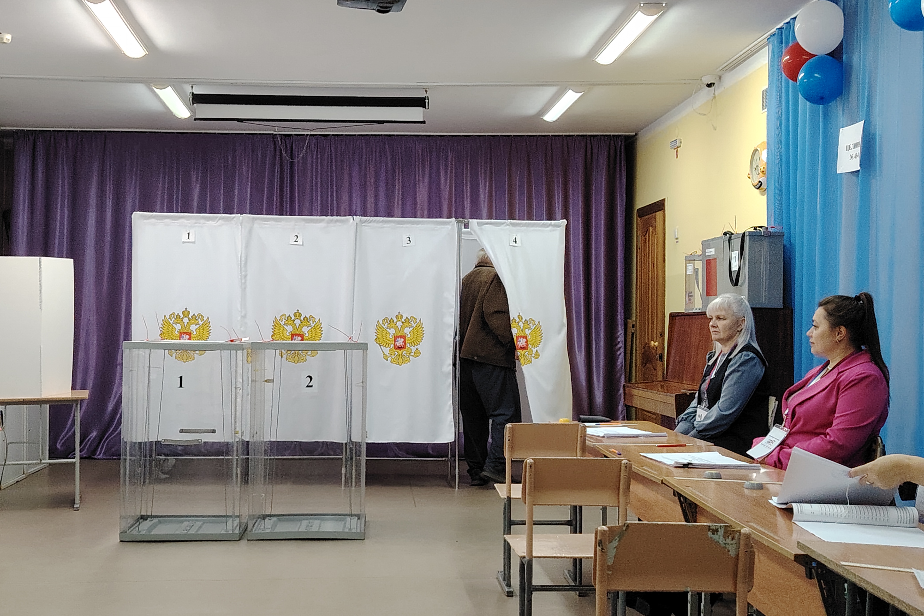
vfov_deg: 28.6
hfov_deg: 41.9
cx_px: 433
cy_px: 324
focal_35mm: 47
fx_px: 1206
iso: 3441
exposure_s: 1/100
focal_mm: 5.25
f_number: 1.75
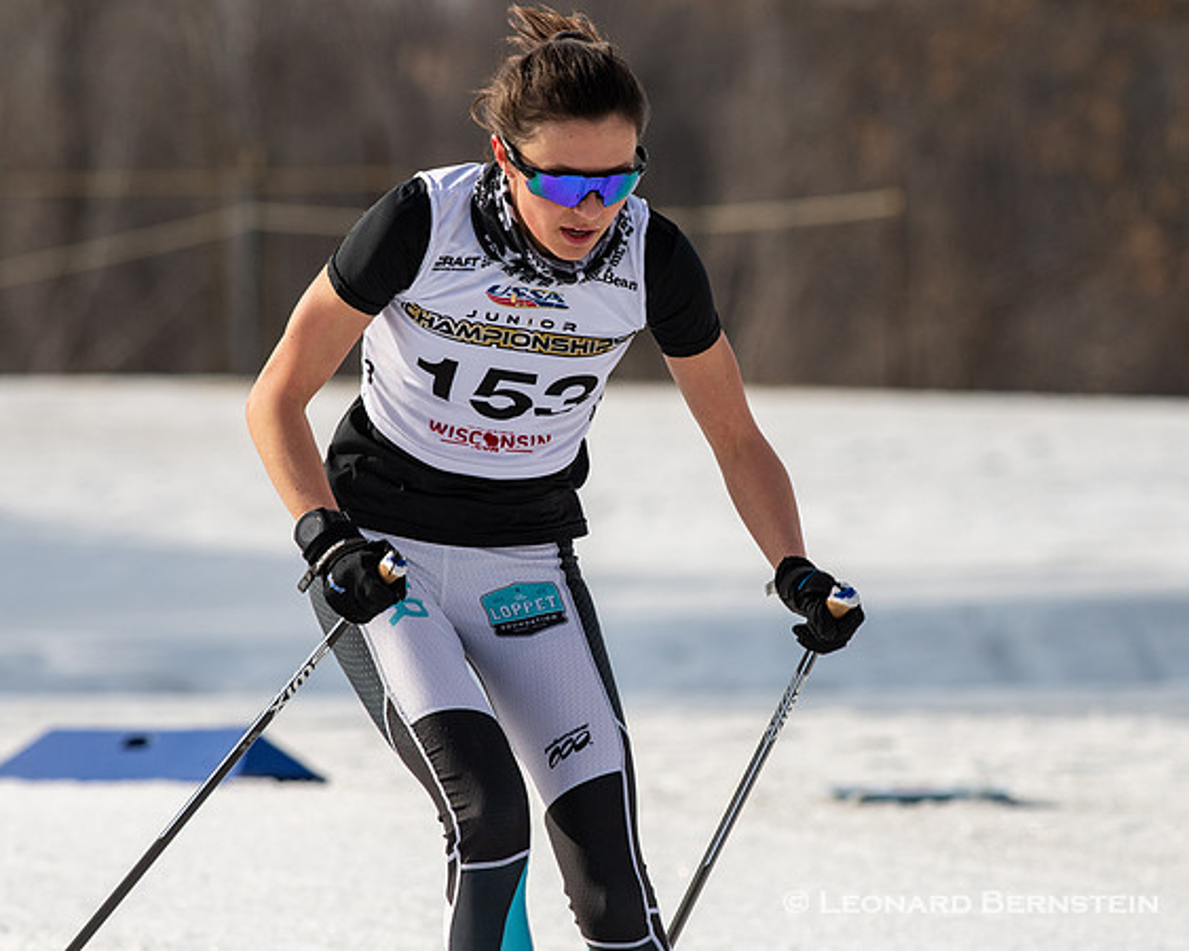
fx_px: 17828
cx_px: 663
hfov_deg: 3.8
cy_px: 476
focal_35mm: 507
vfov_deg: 3.1
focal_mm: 300
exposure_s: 1/2000
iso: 400
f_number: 6.3
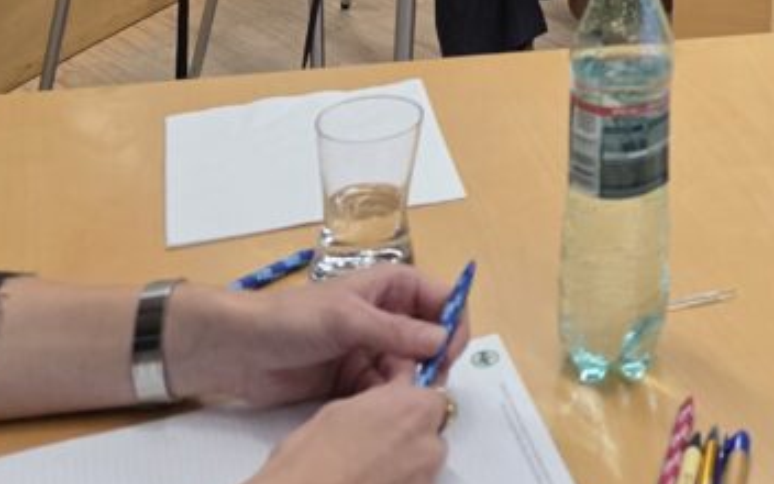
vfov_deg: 13.9
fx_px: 1498
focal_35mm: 71
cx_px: 781
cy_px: -616
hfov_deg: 27.3
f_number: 1.7
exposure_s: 1/100
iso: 125
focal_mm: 6.3
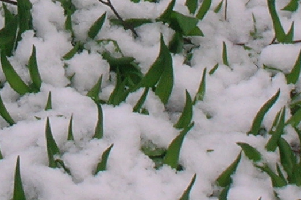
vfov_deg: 3.0
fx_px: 3870
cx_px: -34
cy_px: -154
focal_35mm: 463
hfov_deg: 4.4
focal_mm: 17.1
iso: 50
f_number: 8.2
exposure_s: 1/42
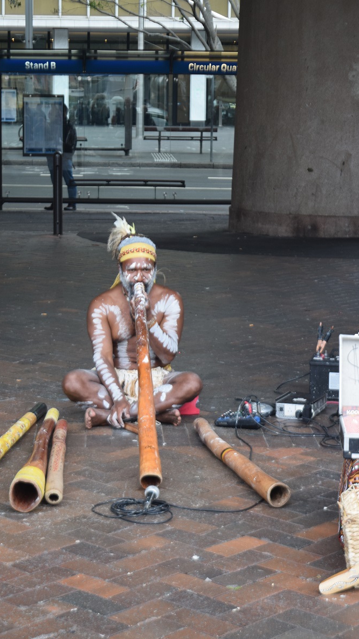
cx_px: 153
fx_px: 1482
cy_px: 319
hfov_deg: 13.8
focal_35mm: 88
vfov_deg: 24.3
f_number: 5.6
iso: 400
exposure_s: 1/125
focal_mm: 55
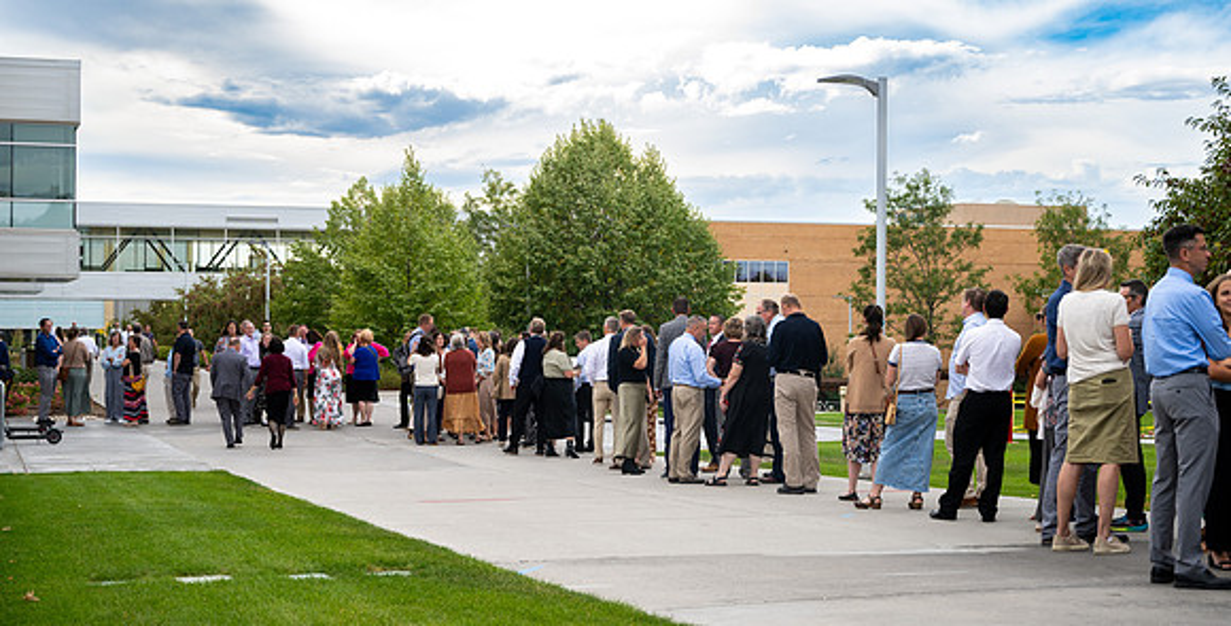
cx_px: 602
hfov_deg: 38.5
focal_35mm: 55
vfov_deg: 20.1
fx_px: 1762
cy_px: 318
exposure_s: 1/640
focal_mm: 50
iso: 200
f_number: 4
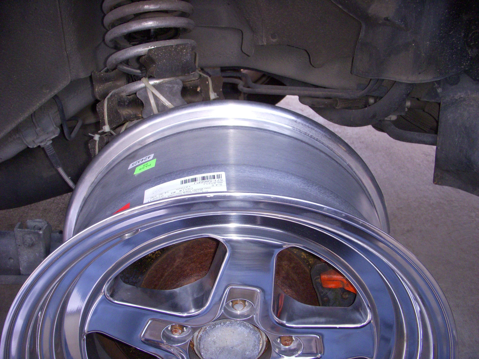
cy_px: 180
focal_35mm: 38
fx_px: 526
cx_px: 240
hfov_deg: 49.0
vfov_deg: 37.7
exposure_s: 1/160
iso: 320
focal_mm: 6.3
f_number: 3.3
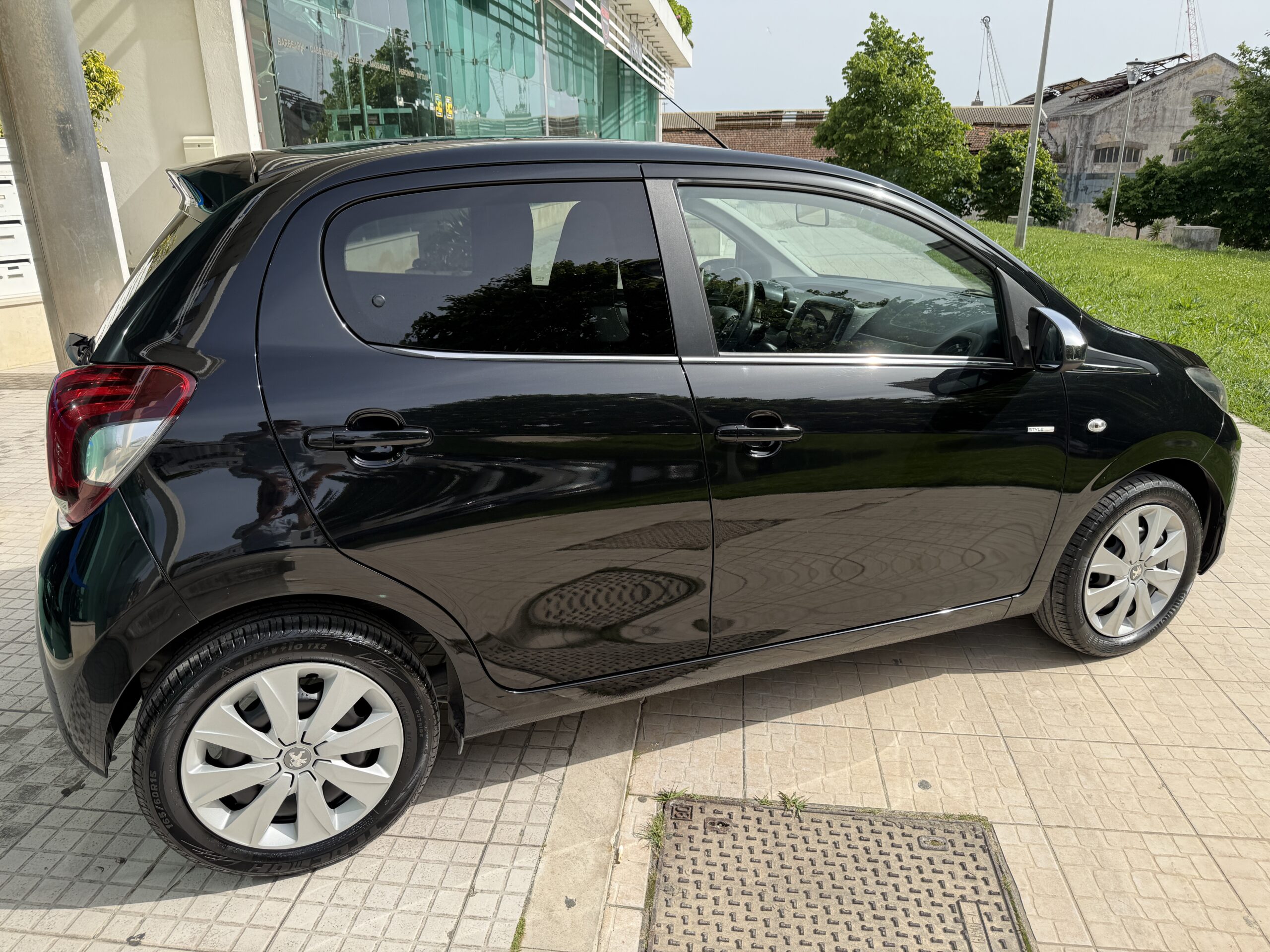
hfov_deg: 71.6
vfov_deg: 56.8
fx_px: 881
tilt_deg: -19.2
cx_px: 635
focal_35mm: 24
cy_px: 476
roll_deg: +0.3
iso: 80
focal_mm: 6.76
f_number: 1.78
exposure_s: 1/2110
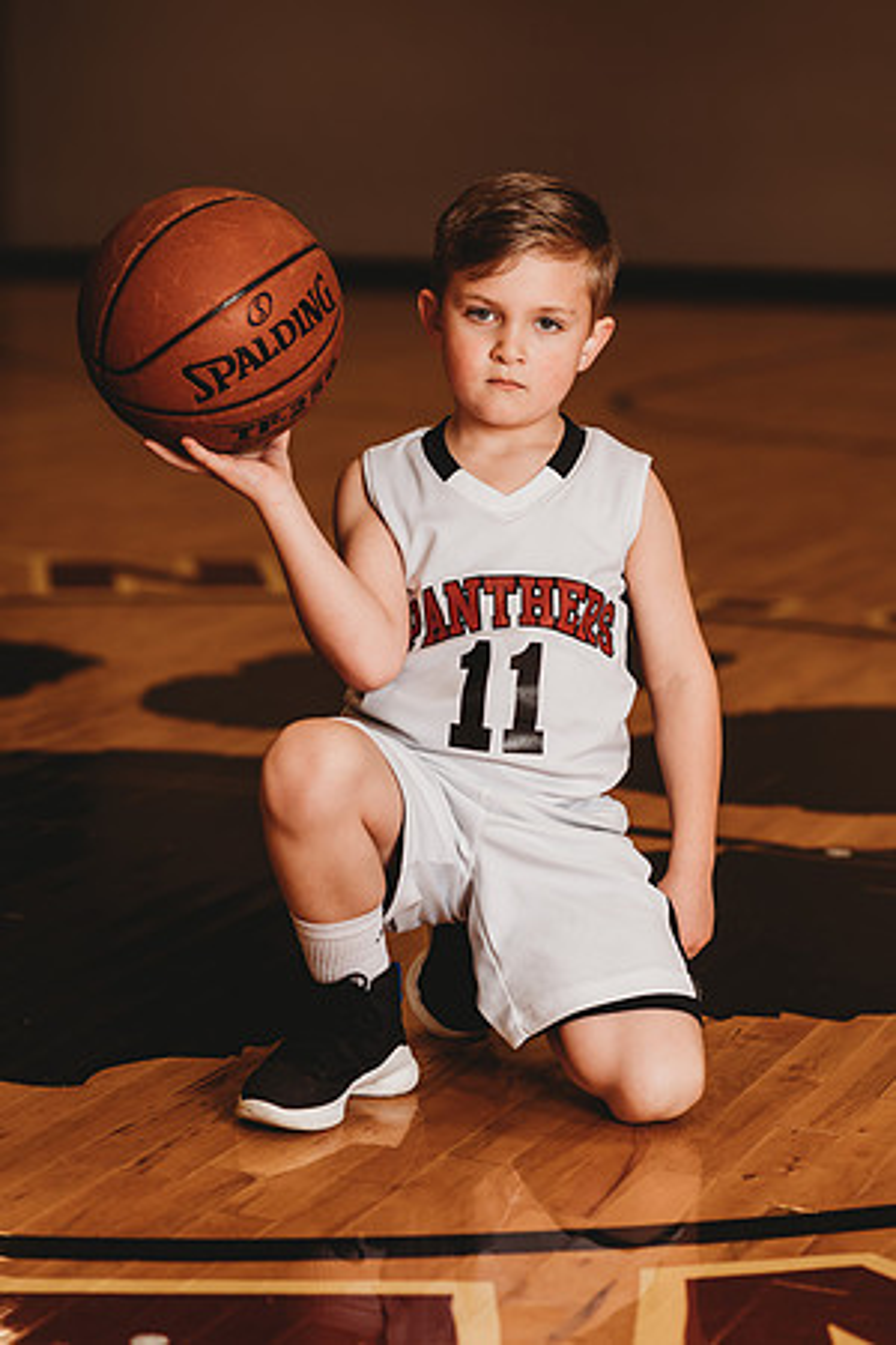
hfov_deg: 16.1
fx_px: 3173
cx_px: 448
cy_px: 672
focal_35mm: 85
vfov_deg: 23.9
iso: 100
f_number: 2.5
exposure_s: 1/160
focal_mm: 85
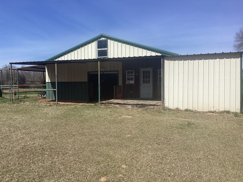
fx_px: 225
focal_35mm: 32
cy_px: 89
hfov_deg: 56.8
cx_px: 119
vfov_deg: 44.2
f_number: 2.4
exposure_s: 1/1894
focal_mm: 3.3
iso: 25
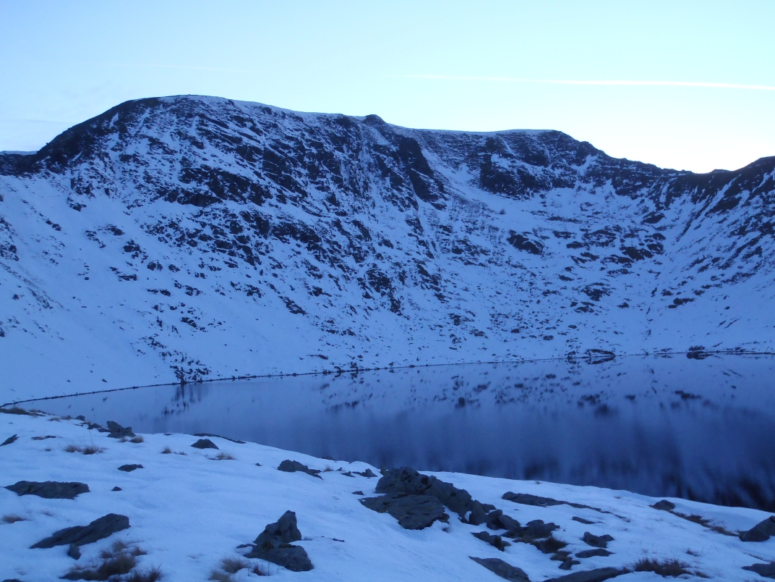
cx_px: 388
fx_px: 806
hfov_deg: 51.4
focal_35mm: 36
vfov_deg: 39.7
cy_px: 291
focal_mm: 6.53
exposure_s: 1/40
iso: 200
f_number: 4.1
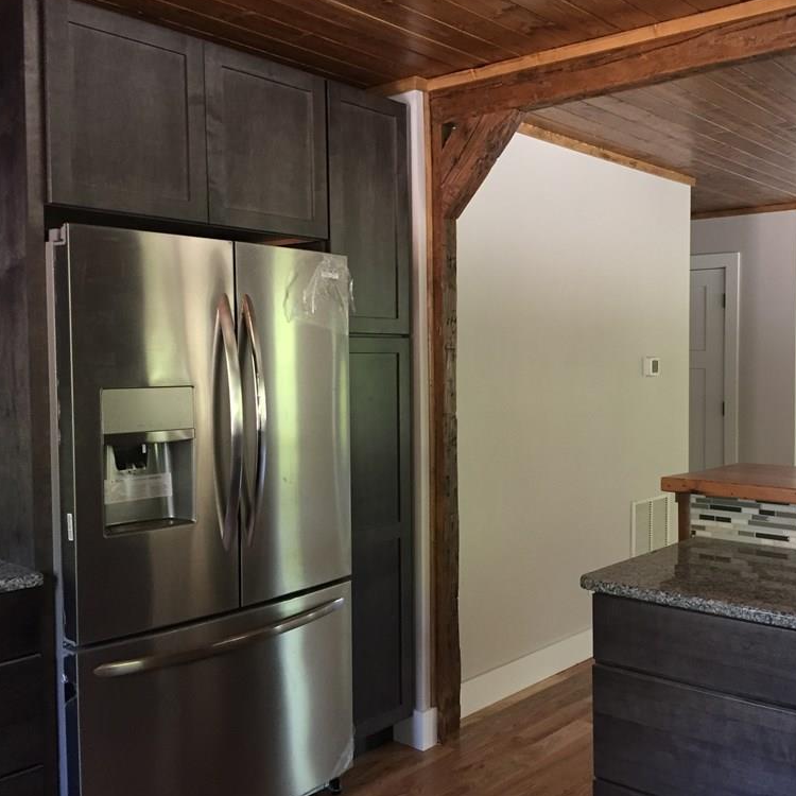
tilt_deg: -2.7
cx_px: 519
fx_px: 911
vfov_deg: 47.2
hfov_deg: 46.6
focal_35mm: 35
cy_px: 395
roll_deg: -1.5
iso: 160
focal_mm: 4.15
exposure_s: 1/30
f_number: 2.2
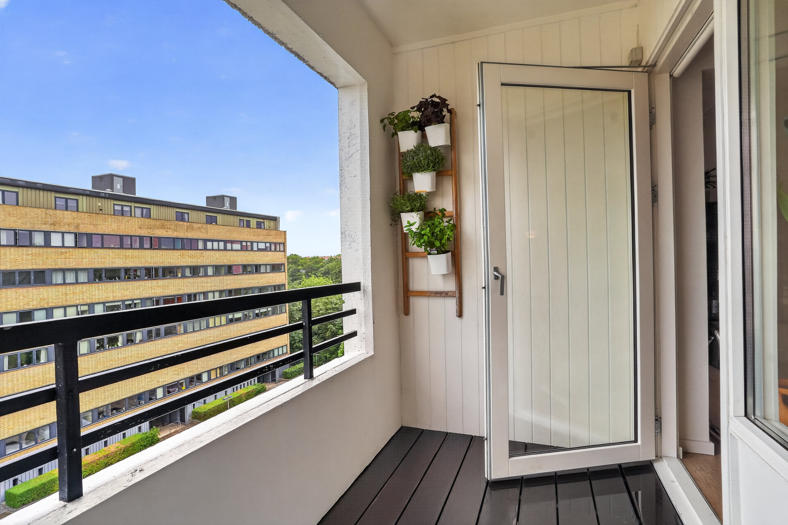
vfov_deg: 64.5
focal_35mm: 19
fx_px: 416
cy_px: 262
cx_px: 394
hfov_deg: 86.9
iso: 400
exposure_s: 1/50
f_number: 8
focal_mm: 19
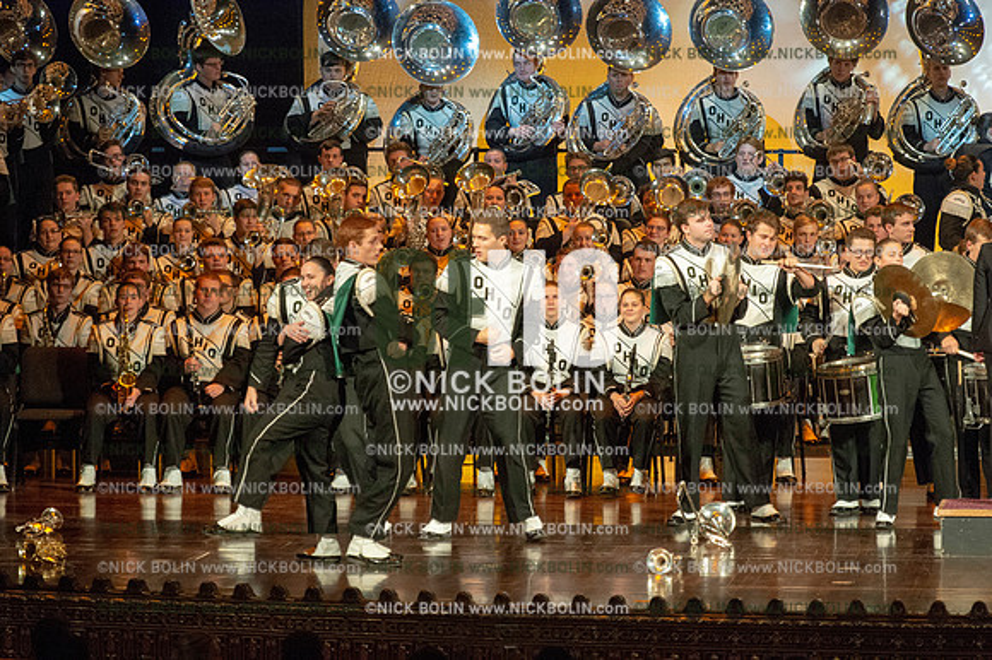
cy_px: 330
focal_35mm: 200
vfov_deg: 6.9
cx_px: 496
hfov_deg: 10.3
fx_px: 5508
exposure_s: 1/320
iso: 8000
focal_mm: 200
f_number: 5.6
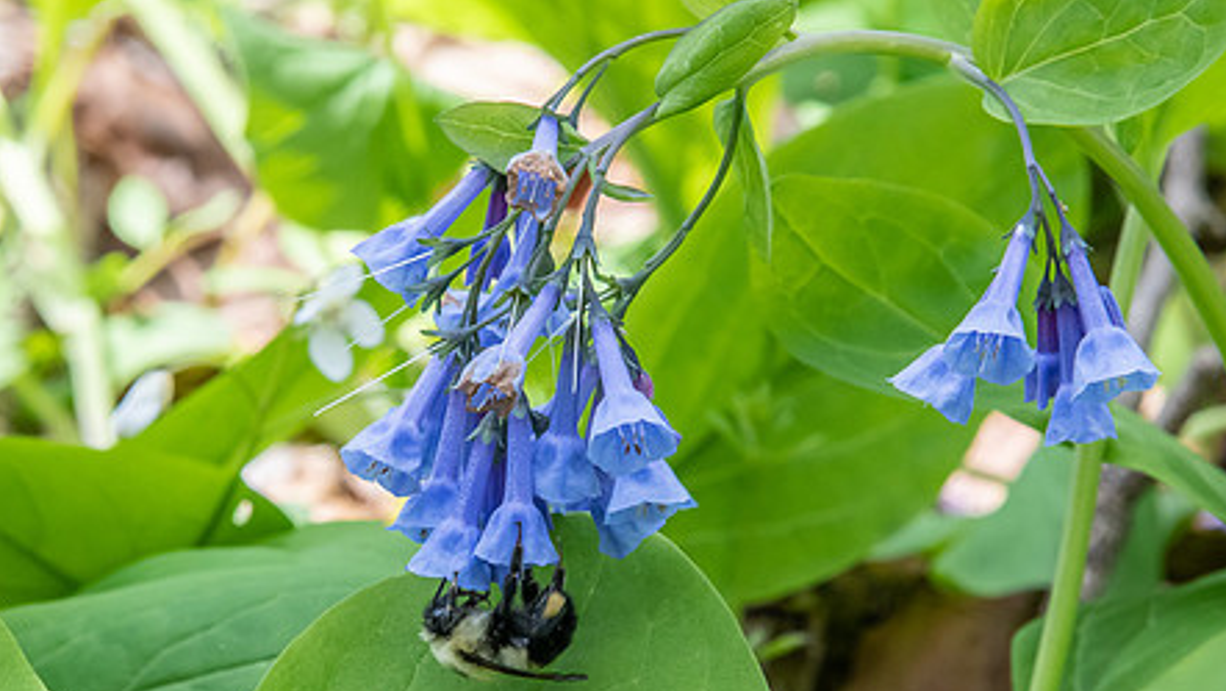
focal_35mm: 216
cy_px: 492
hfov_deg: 10.0
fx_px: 7024
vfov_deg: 5.6
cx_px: 562
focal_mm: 120
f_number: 14
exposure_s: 1/200
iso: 1100
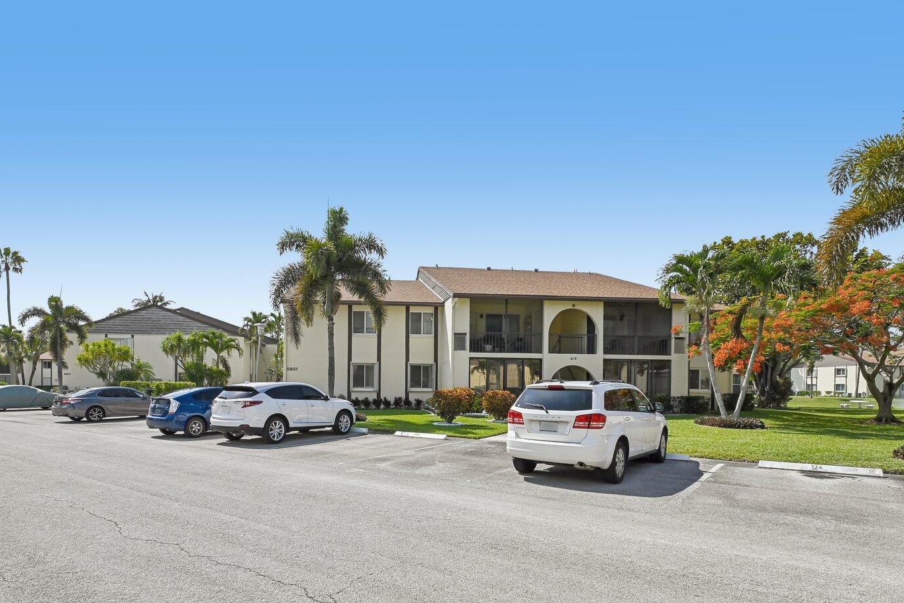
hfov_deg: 80.9
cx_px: 400
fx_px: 527
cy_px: 396
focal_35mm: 21
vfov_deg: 58.3
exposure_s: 1/1000
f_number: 8
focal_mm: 14
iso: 200
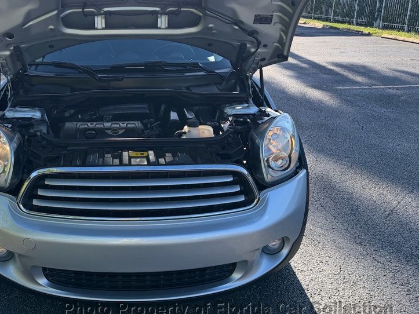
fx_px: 411
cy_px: 106
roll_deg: +0.1
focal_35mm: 34
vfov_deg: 41.3
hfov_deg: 52.5
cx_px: 127
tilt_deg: -16.1
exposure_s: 1/1727
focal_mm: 6.76
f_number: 1.78
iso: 100
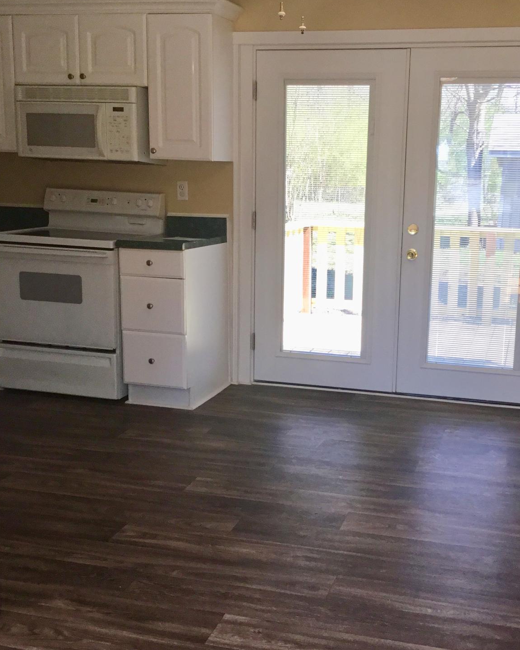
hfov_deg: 35.4
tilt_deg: -11.7
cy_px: 332
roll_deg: -0.4
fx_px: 808
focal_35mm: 42
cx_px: 331
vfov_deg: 43.8
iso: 50
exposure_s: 1/120
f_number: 2.4
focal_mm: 3.3
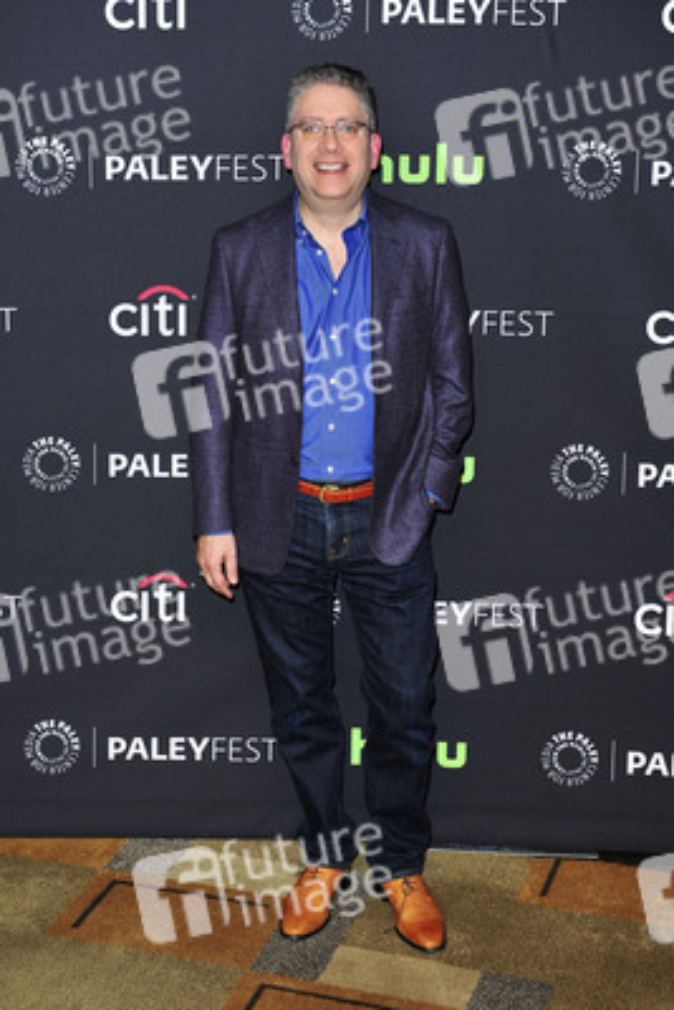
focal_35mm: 58
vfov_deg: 34.5
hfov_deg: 23.4
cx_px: 337
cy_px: 505
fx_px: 1627
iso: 500
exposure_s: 1/320
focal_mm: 58
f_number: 4.5
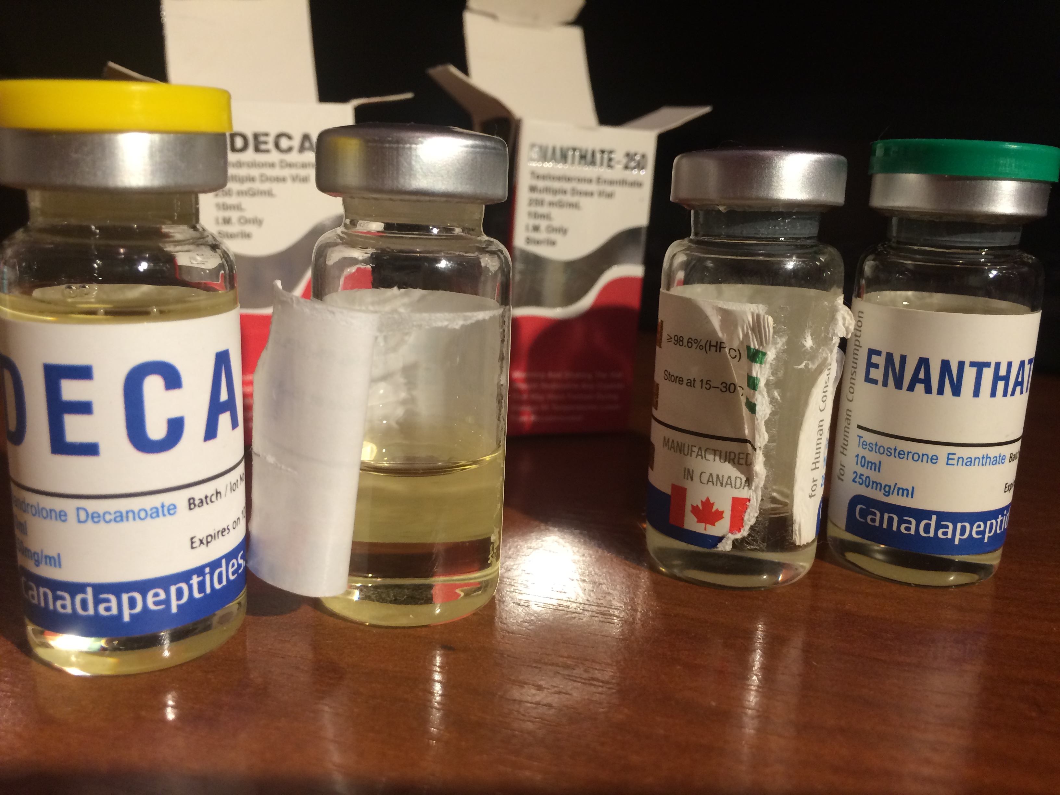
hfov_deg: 61.7
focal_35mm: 29
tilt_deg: -15.0
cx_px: 530
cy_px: 398
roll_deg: -1.3
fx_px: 888
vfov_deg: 48.2
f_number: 2.2
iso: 64
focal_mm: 4.15
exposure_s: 1/33
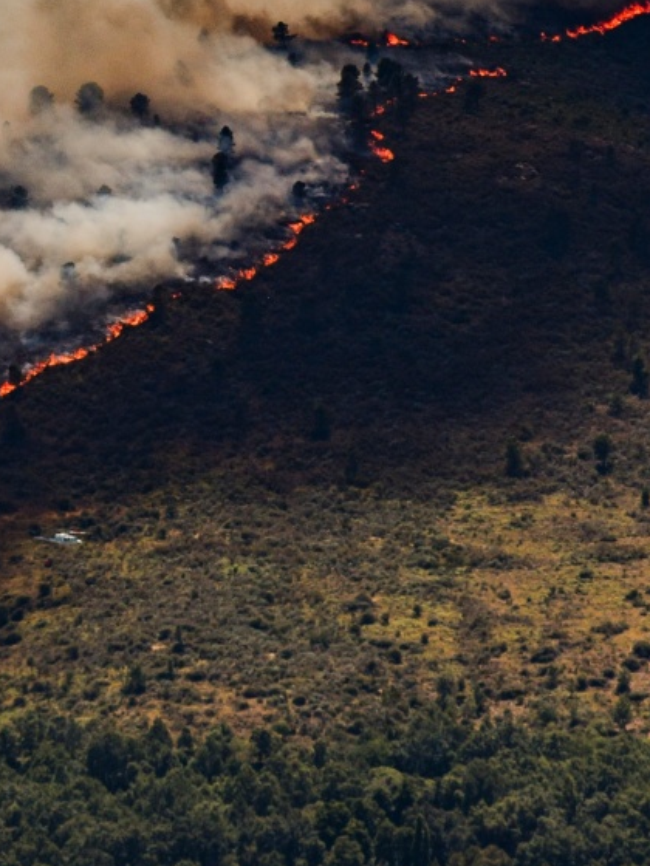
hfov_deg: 1.8
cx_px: 156
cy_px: 278
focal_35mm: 824
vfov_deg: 2.4
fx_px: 20630
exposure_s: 1/2500
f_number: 8
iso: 400
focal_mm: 300
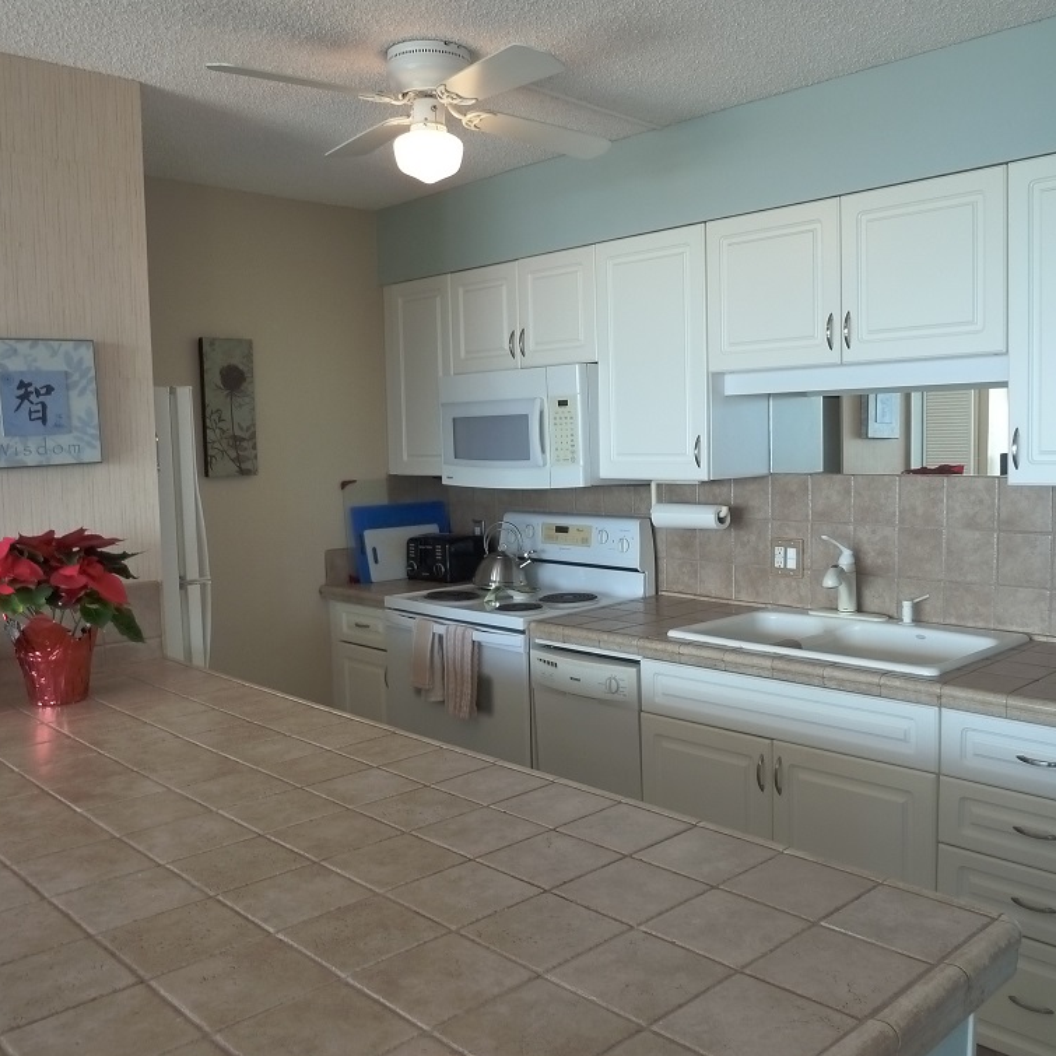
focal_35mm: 30
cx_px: 601
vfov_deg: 54.0
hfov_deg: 53.9
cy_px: 534
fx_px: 1035
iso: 400
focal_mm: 4.1
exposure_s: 1/40
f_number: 3.3
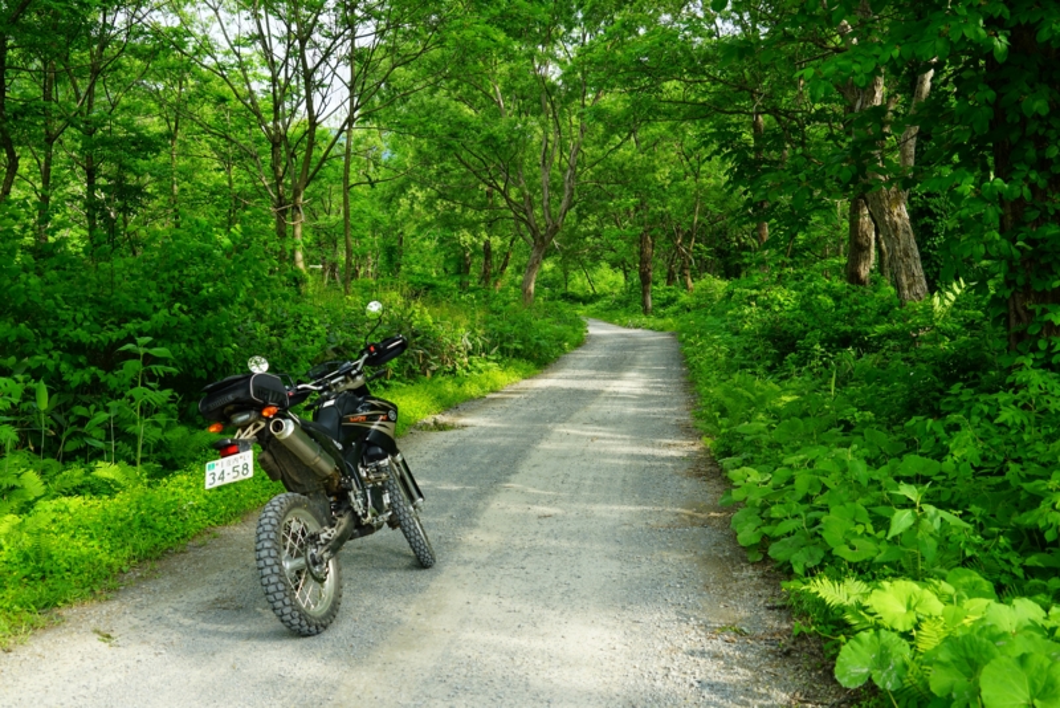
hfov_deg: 53.1
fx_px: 1060
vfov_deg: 36.9
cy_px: 354
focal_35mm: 36
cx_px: 530
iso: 100
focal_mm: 36
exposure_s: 1/90
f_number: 5.6
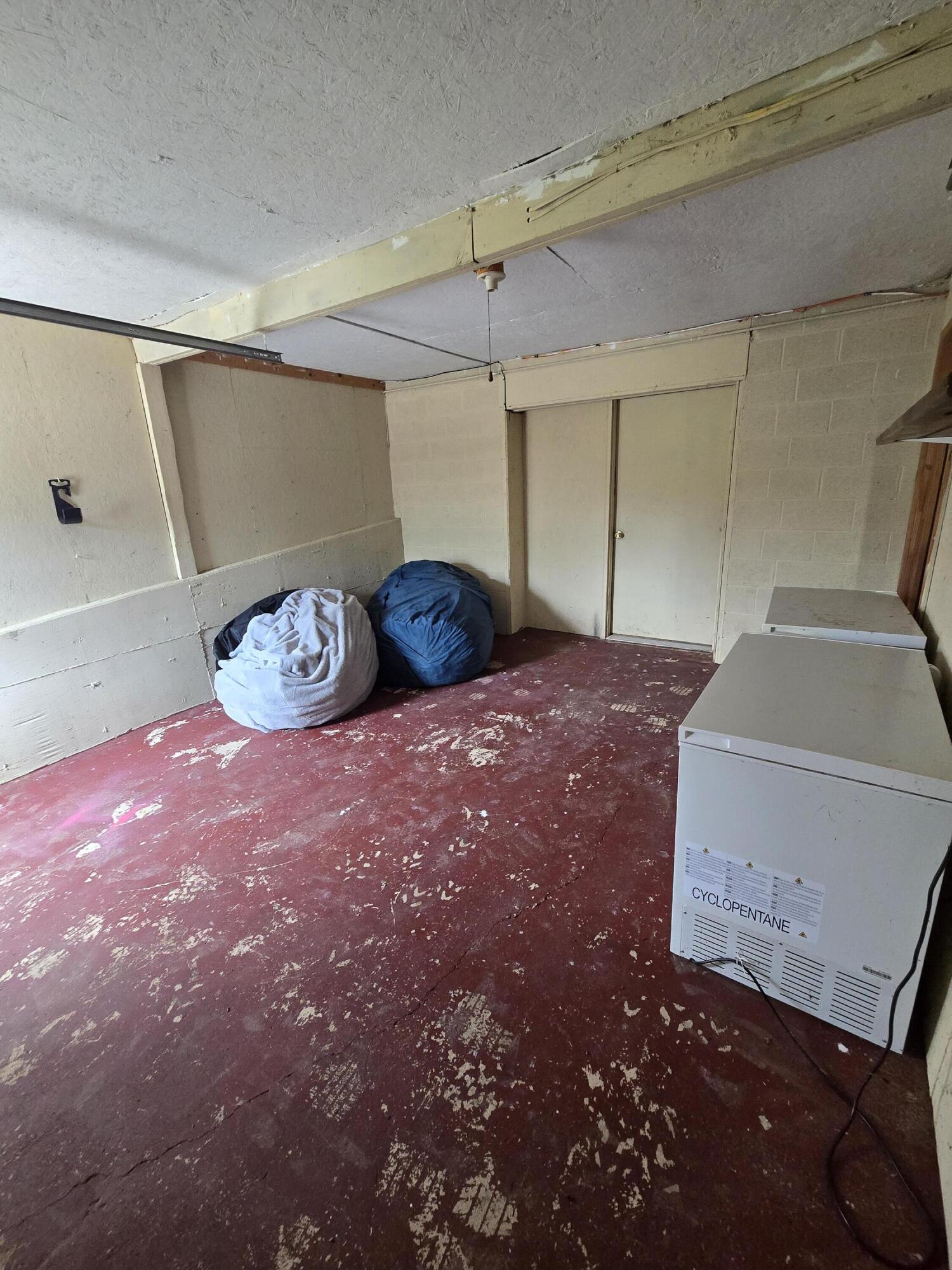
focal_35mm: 13
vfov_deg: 106.2
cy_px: 635
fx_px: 477
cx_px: 476
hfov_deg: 89.9
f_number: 2.2
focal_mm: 2.2
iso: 400
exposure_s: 1/60
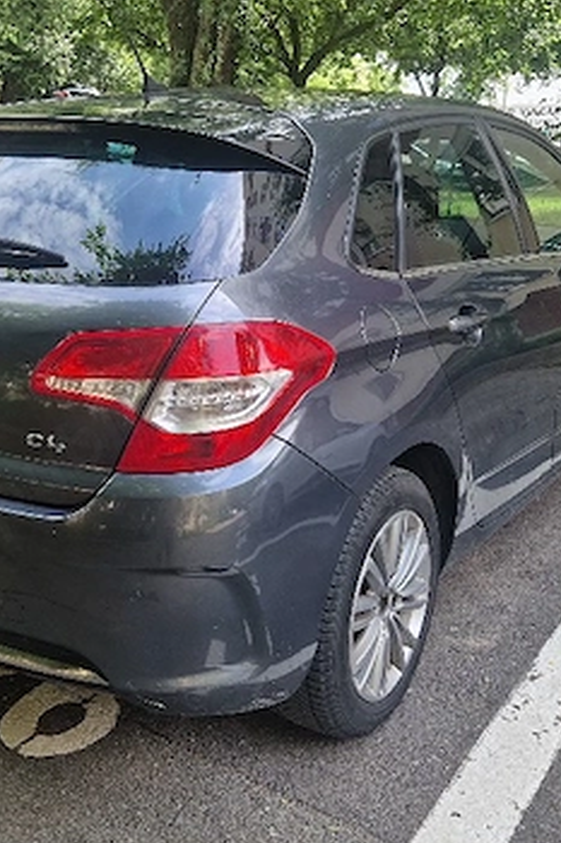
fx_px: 959
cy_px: 422
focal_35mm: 41
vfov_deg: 47.4
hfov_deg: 32.5
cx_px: 231
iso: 50
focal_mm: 5.4
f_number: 1.8
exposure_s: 1/182
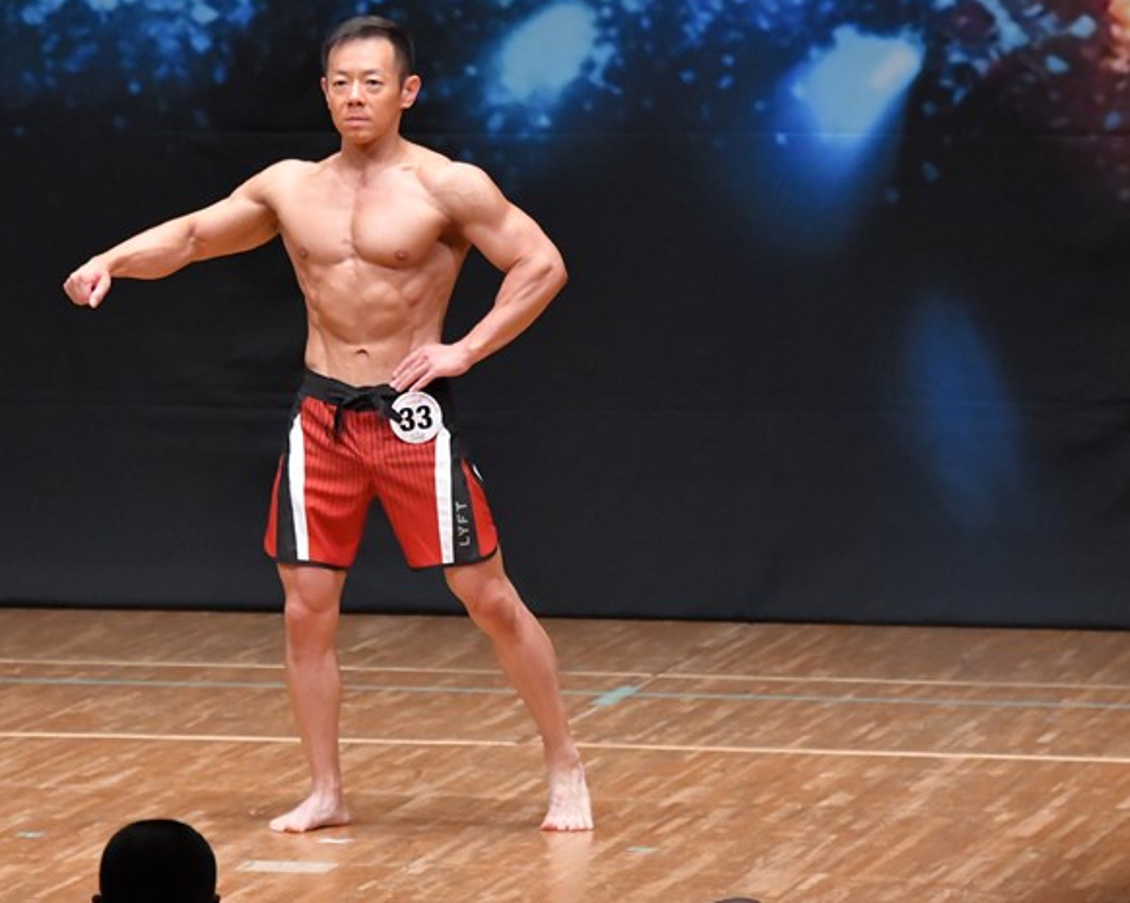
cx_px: 438
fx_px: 12535
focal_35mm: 375
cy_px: 443
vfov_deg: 4.1
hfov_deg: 5.2
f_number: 5.6
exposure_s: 1/400
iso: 6400
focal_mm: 200
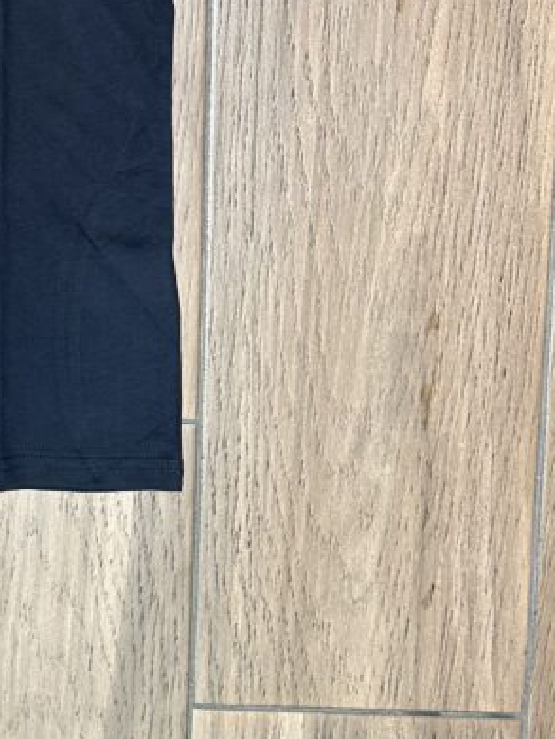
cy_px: -87
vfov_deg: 27.8
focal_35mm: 63
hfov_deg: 21.3
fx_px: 1345
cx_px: -148
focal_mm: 6.86
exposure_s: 1/50
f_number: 1.78
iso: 250
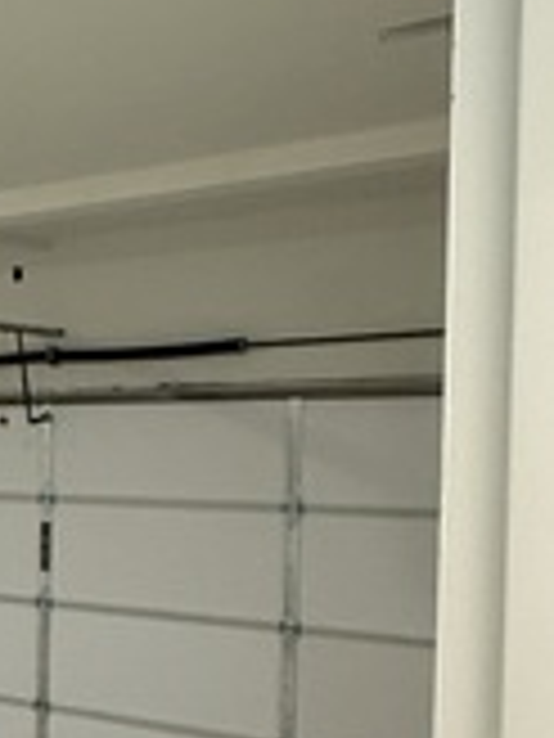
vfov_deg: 33.5
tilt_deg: -1.8
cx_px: -347
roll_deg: -1.0
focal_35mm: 57
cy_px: 493
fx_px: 1216
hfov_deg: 20.6
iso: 500
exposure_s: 1/60
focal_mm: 2.22
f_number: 2.2
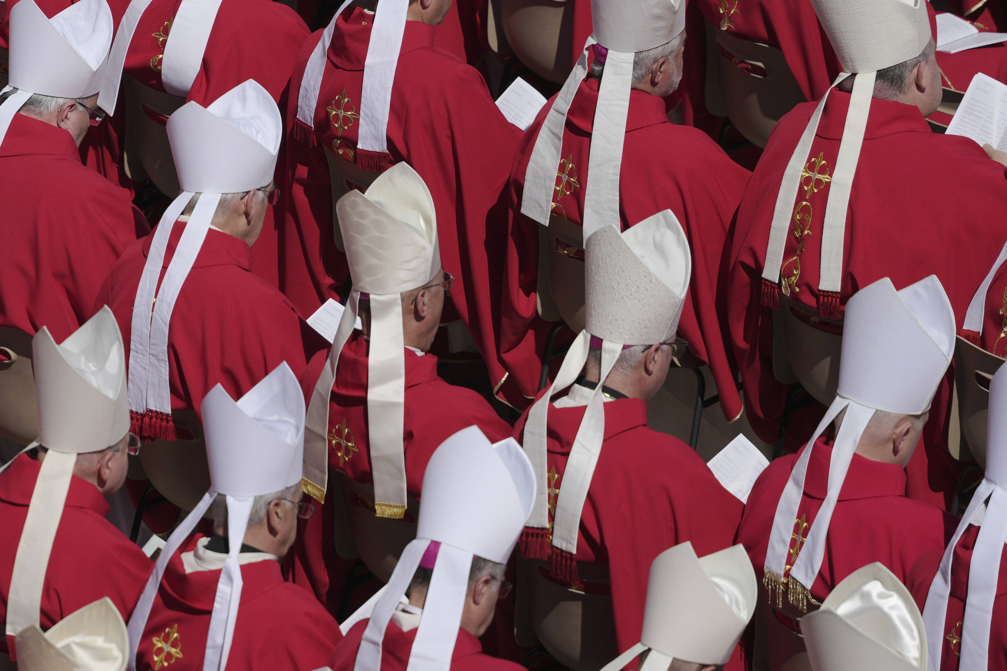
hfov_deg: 2.9
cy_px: 58
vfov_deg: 1.9
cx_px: -55
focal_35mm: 720
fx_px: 20138
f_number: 2.8
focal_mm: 300
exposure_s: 1/6400
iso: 100
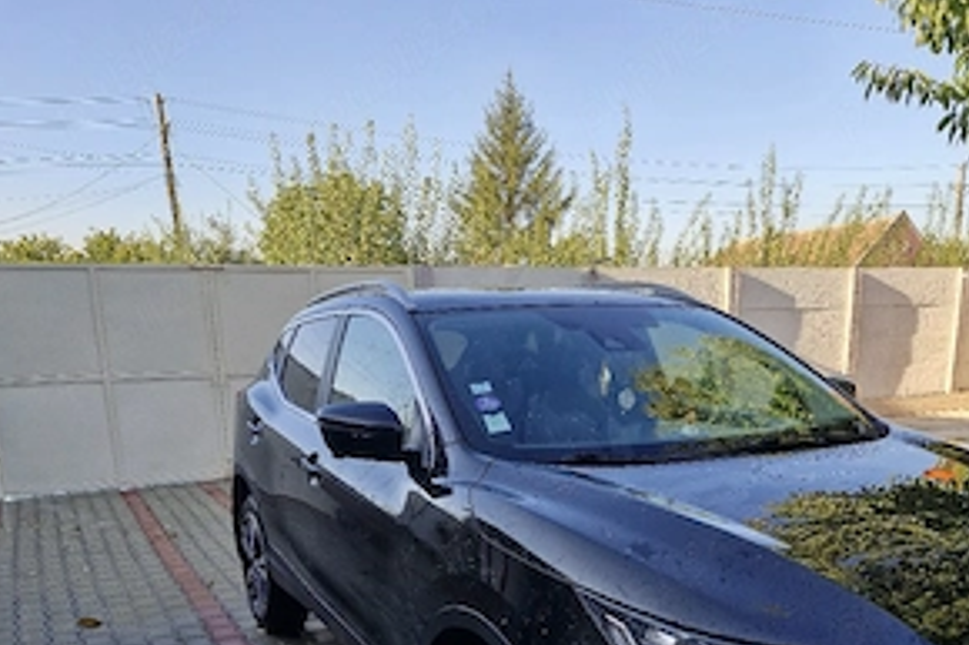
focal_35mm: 33
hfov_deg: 57.2
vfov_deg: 36.7
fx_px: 888
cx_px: 488
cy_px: 612
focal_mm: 5.54
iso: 50
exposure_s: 1/476
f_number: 1.8
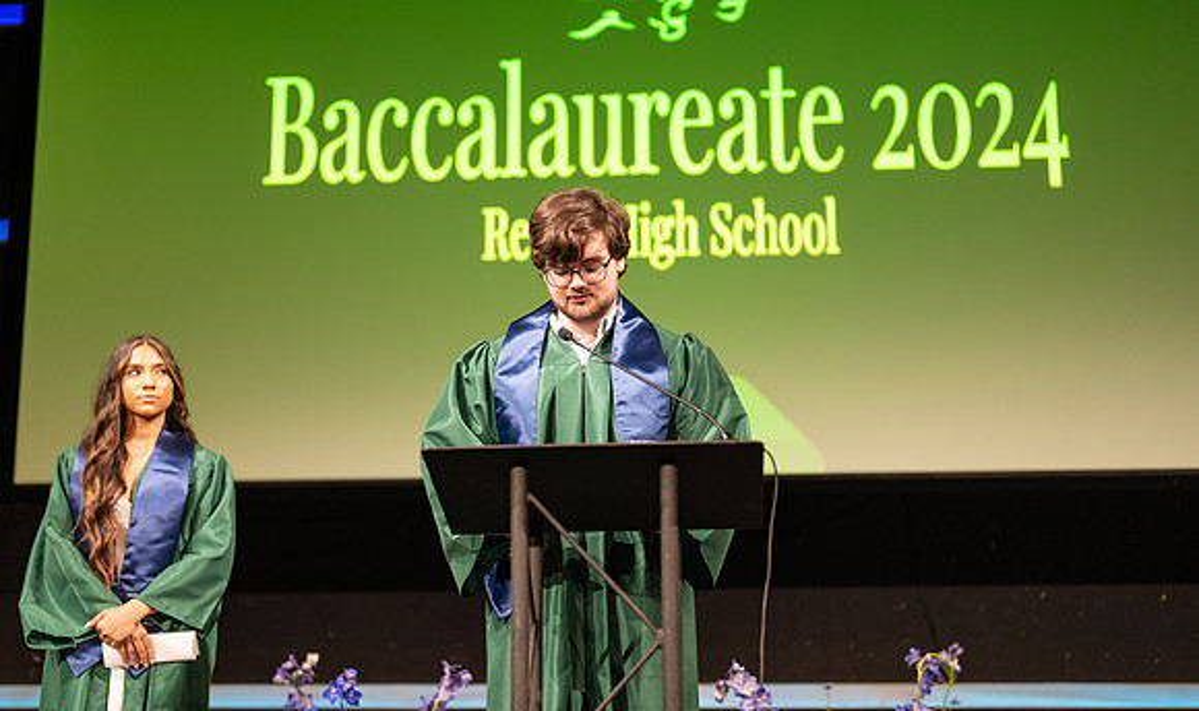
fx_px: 1751
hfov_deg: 37.8
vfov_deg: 22.9
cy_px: 305
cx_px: 578
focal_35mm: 54
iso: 640
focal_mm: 50
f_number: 1.2
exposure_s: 1/320
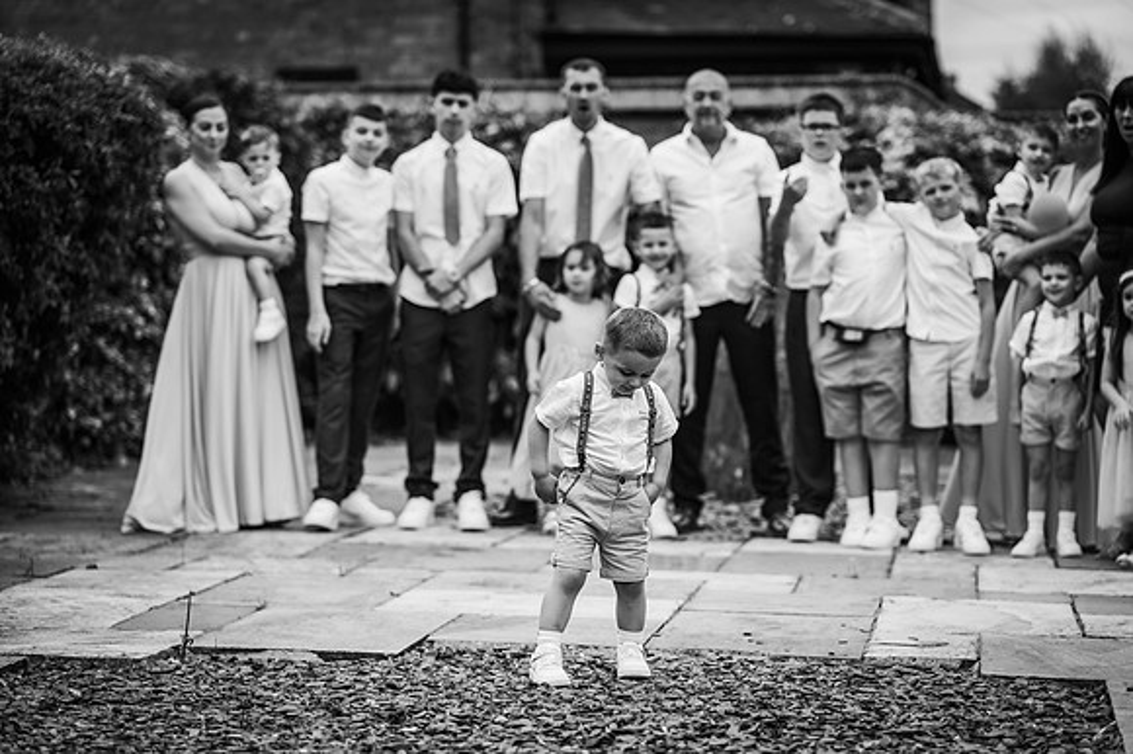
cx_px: 566
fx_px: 2674
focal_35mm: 85
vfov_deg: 16.1
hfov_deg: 23.9
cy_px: 377
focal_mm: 85
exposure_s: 1/1600
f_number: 2.2
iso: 100
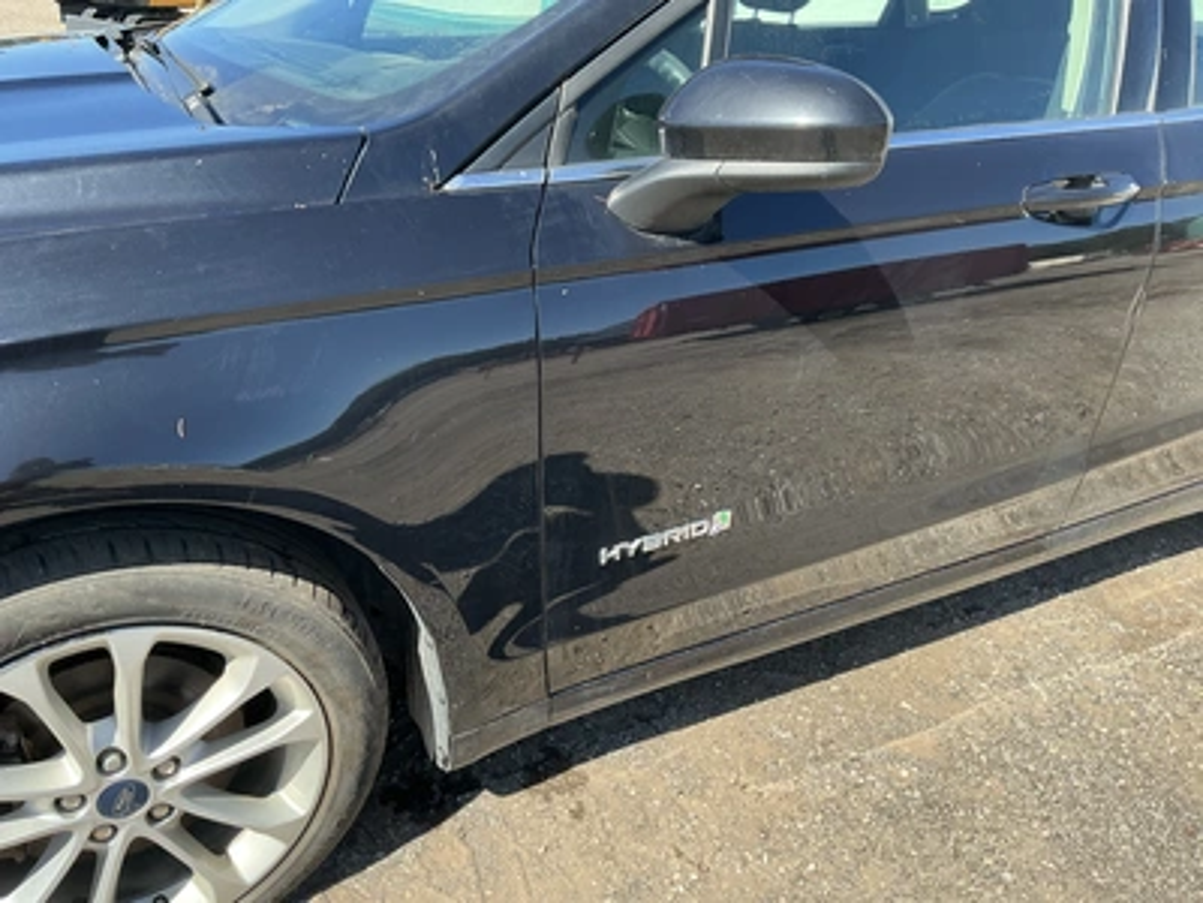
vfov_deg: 49.7
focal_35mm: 28
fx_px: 973
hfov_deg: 63.4
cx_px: 602
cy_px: 452
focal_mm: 3
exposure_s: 1/519
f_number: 1.8
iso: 25
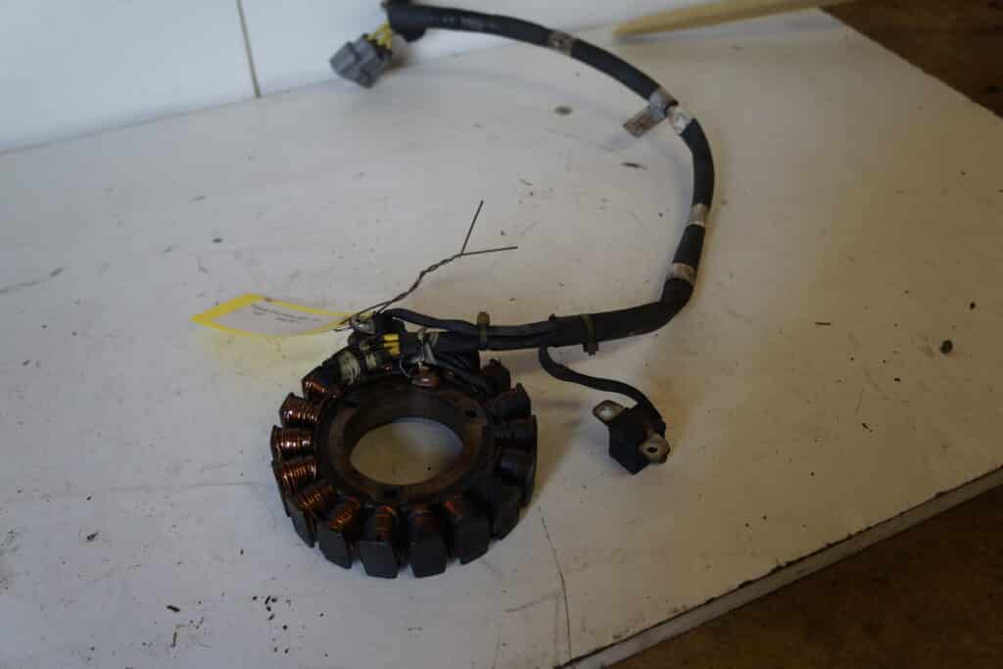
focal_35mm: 30
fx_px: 836
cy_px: 334
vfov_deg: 43.6
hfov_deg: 61.9
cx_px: 502
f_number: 3.5
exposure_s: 1/60
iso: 160
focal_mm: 20
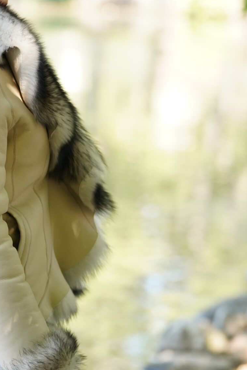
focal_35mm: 208
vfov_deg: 9.9
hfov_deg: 6.6
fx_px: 2140
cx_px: 25
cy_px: 166
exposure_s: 1/320
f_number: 2.8
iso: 320
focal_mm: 92
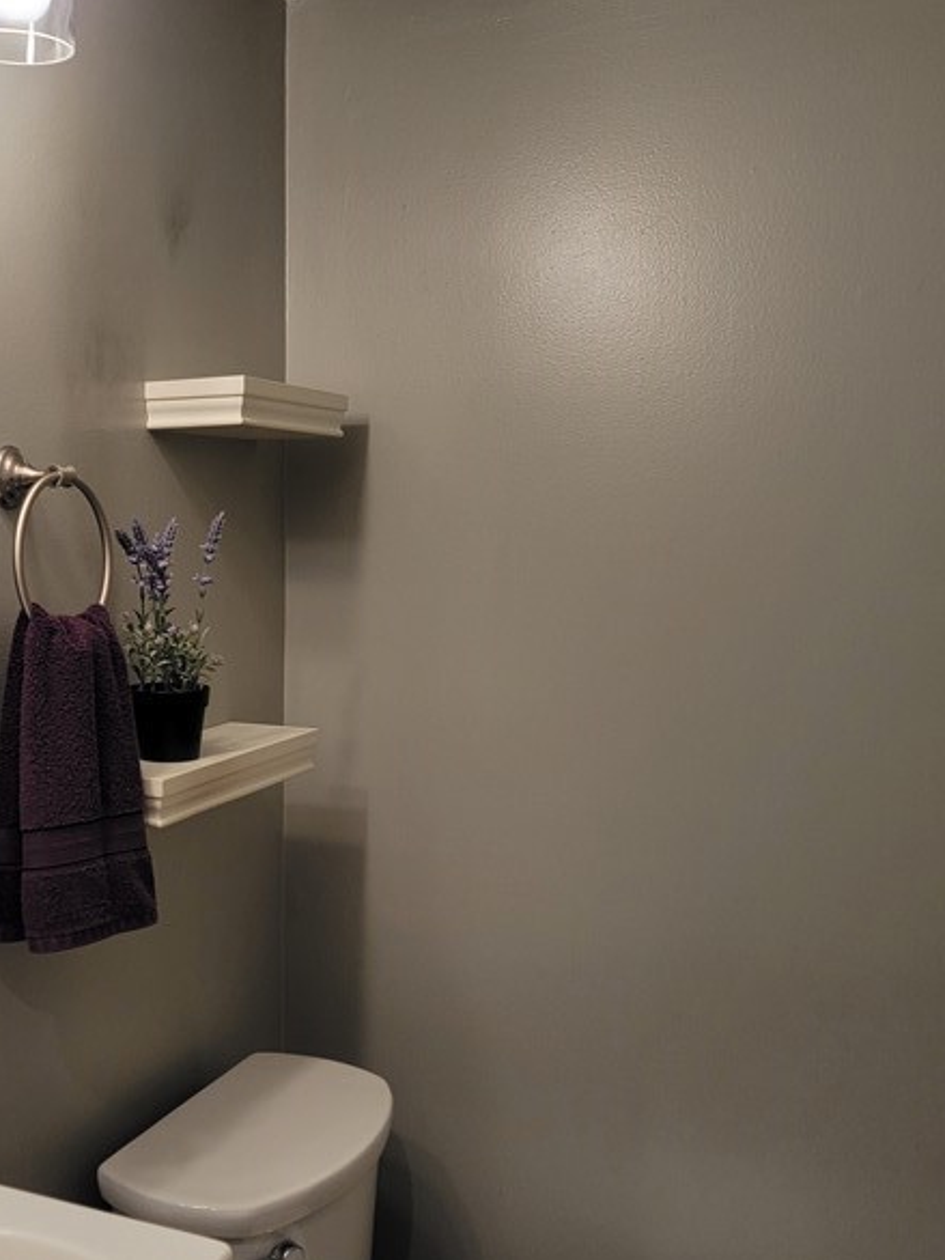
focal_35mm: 42
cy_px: 635
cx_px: 187
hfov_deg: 33.4
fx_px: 1528
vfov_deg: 44.8
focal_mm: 6.7
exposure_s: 1/120
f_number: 1.8
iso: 160
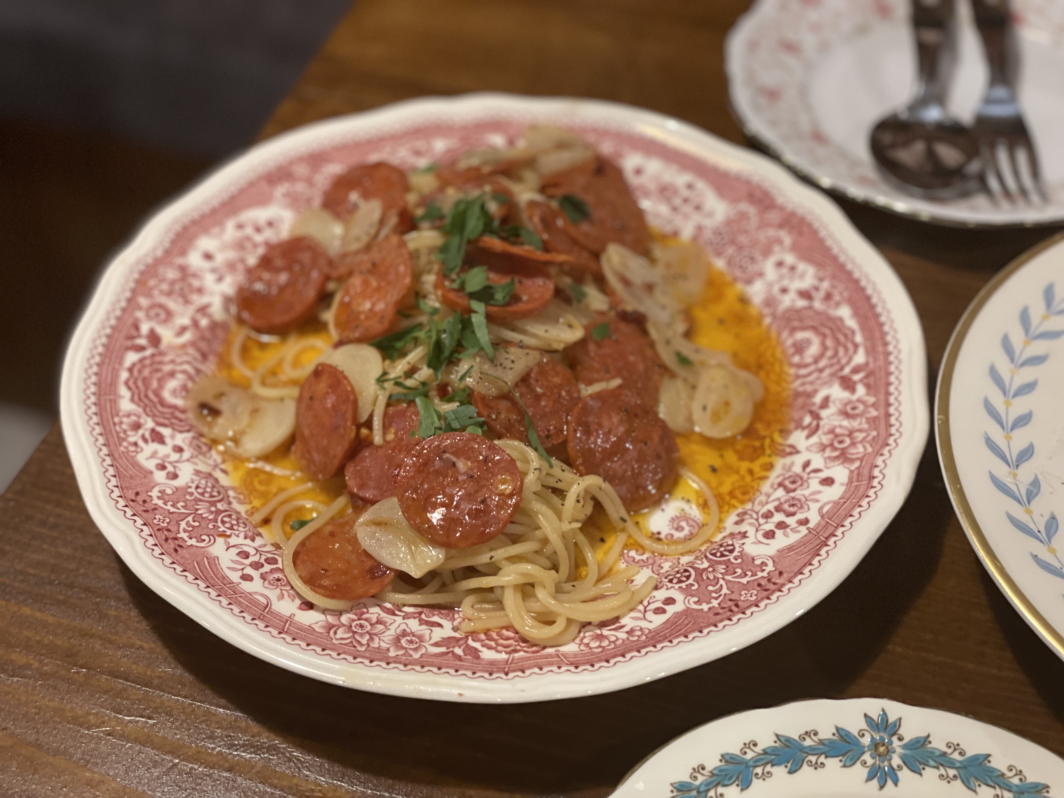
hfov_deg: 36.8
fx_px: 1598
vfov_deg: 28.0
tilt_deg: -44.8
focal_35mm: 52
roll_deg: +0.6
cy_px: 399
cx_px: 532
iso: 320
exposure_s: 1/40
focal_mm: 6
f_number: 2
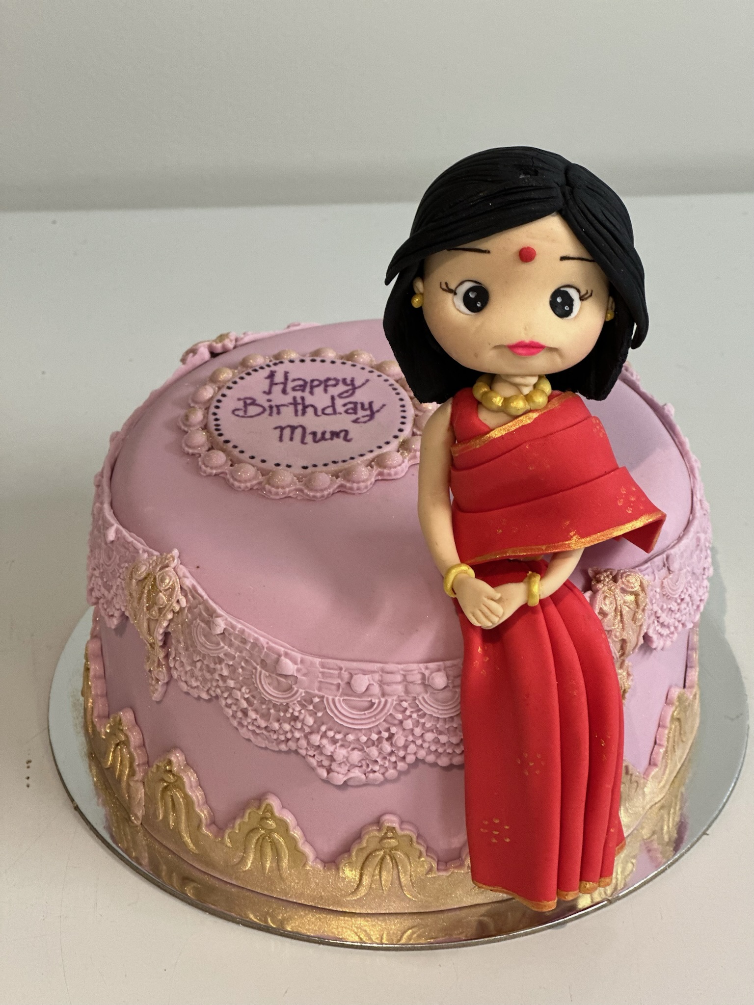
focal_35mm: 77
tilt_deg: -34.0
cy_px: 502
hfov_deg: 19.1
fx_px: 2236
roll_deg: -0.3
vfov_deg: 25.3
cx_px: 377
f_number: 2.8
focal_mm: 9
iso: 200
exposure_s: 1/33
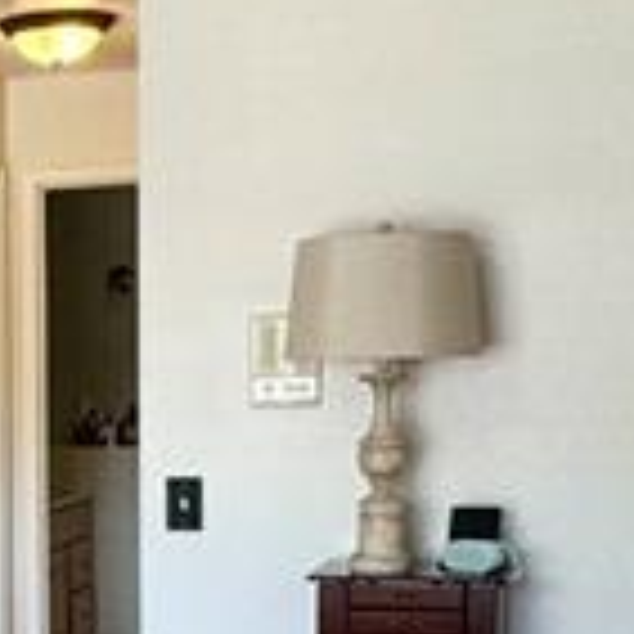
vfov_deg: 18.7
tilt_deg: -9.4
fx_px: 1865
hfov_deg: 18.2
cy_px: 661
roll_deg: +1.5
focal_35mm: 90
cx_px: -153
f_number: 2.2
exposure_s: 1/120
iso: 125
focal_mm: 2.22
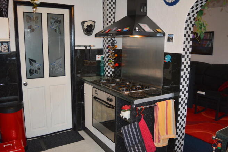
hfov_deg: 62.0
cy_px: 76
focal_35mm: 30
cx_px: 114
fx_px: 190
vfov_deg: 43.5
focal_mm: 20
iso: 720
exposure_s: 1/60
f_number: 3.5
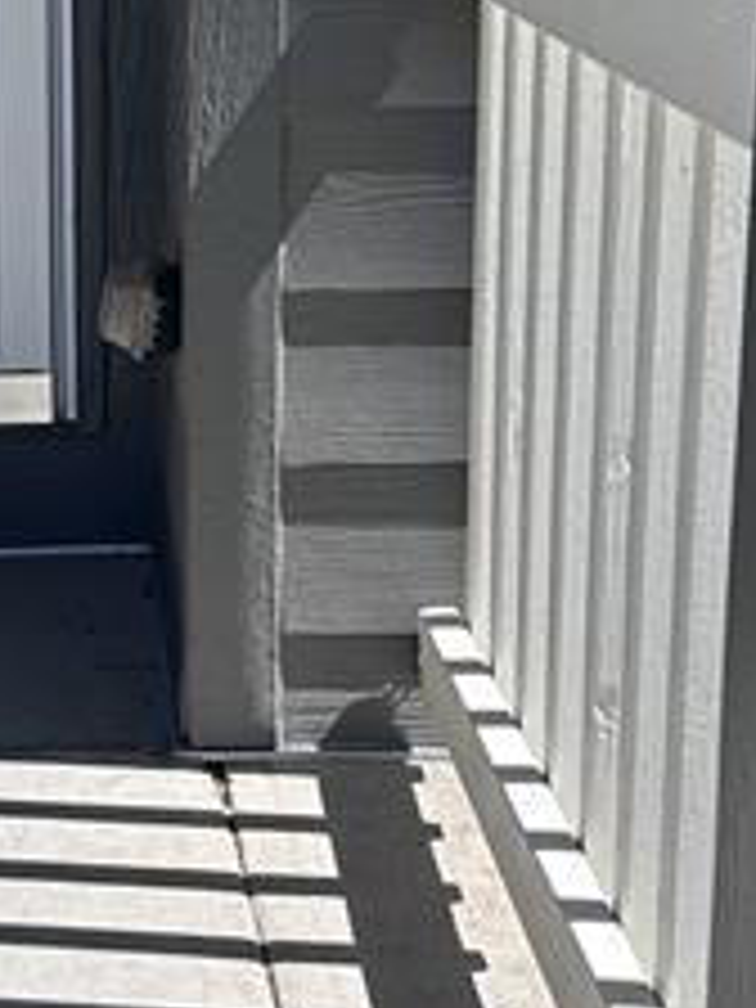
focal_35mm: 89
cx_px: -86
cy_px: 346
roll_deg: +1.5
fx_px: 2592
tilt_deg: -13.4
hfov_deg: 16.1
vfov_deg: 21.9
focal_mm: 5.7
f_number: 1.5
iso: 50
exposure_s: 1/3356
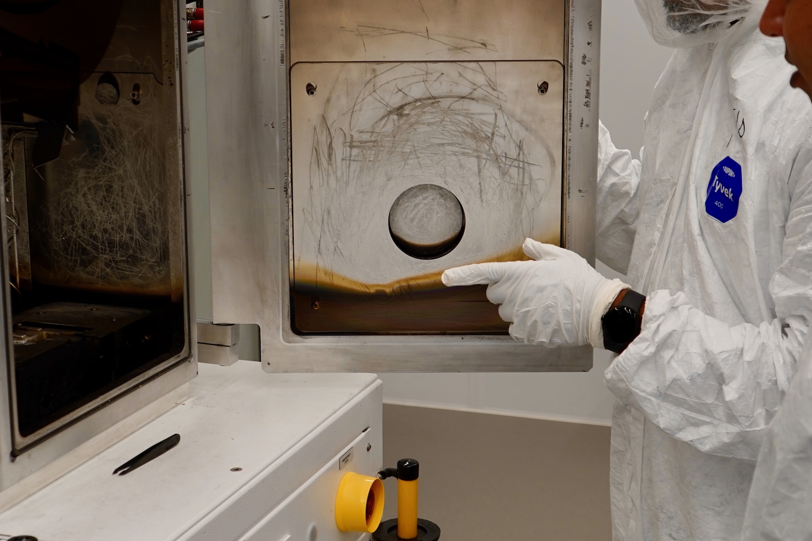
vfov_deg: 23.0
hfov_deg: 33.9
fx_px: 1331
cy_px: 234
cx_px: 368
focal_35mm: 59
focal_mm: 31
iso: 200
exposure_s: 1/160
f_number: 4
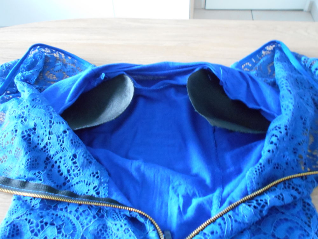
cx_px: 159
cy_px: 120
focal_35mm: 34
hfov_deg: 54.0
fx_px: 312
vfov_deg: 41.8
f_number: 3.6
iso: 800
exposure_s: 1/5
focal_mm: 5.8
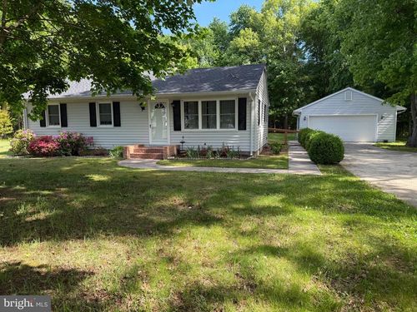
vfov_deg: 56.8
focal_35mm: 24
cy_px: 156
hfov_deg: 71.6
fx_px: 289
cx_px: 208
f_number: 1.78
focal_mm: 6.76
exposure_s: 1/702
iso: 80
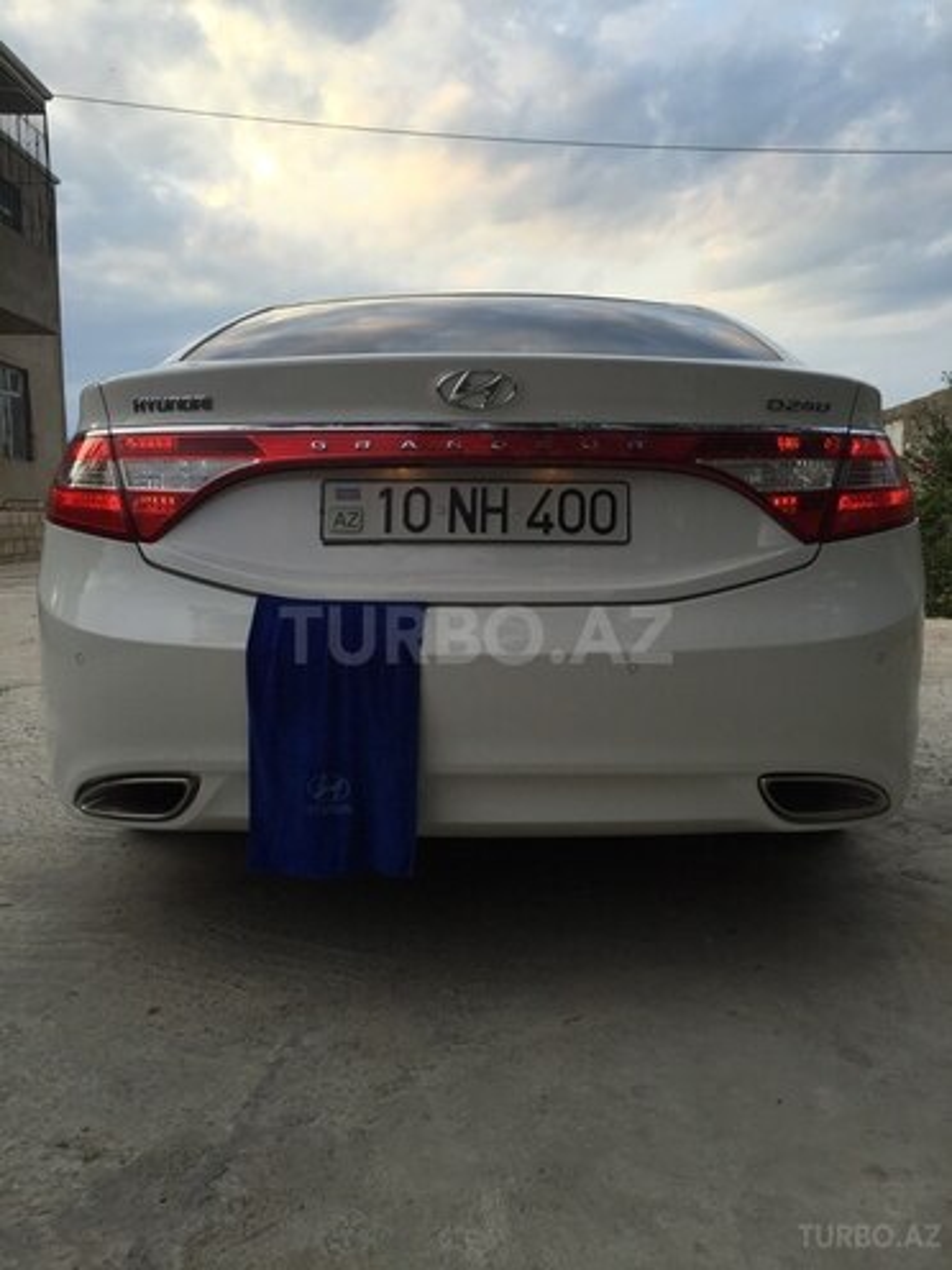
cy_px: 635
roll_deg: +0.6
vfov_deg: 61.7
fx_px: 1063
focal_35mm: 29
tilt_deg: -6.0
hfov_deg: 48.2
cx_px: 476
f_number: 2.2
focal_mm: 4.15
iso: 32
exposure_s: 1/258
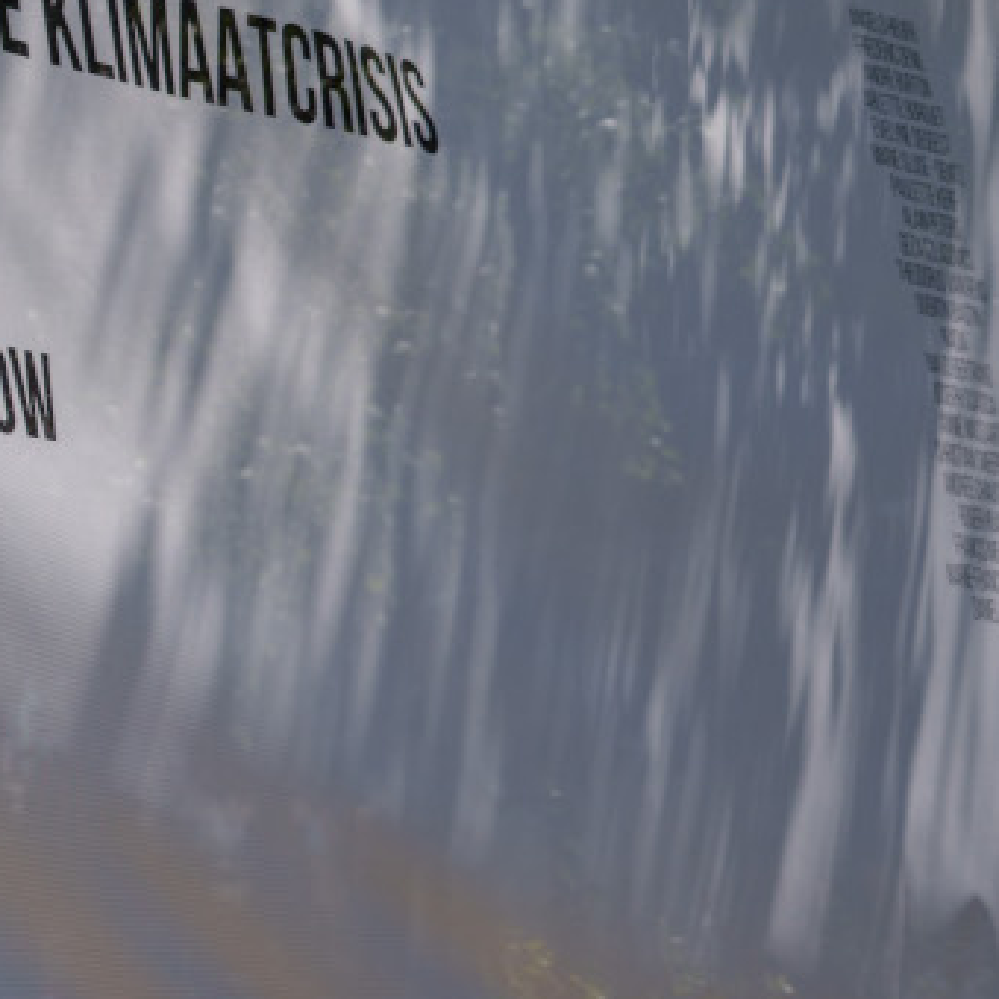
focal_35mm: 129
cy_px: 32
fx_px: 4212
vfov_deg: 13.4
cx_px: -511
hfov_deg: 12.8
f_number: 4
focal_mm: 43
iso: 100
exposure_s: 1/1000
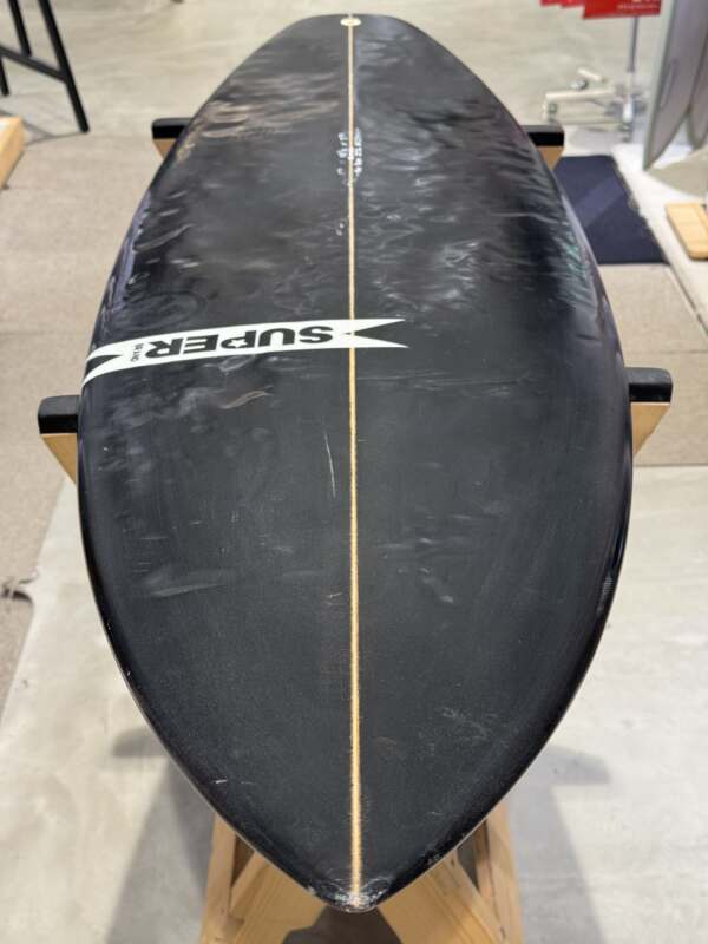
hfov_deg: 30.3
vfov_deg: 39.7
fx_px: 1309
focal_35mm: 48
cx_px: 354
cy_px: 472
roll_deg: -0.1
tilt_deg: -31.1
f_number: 1.78
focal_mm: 6.76
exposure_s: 1/50
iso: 100
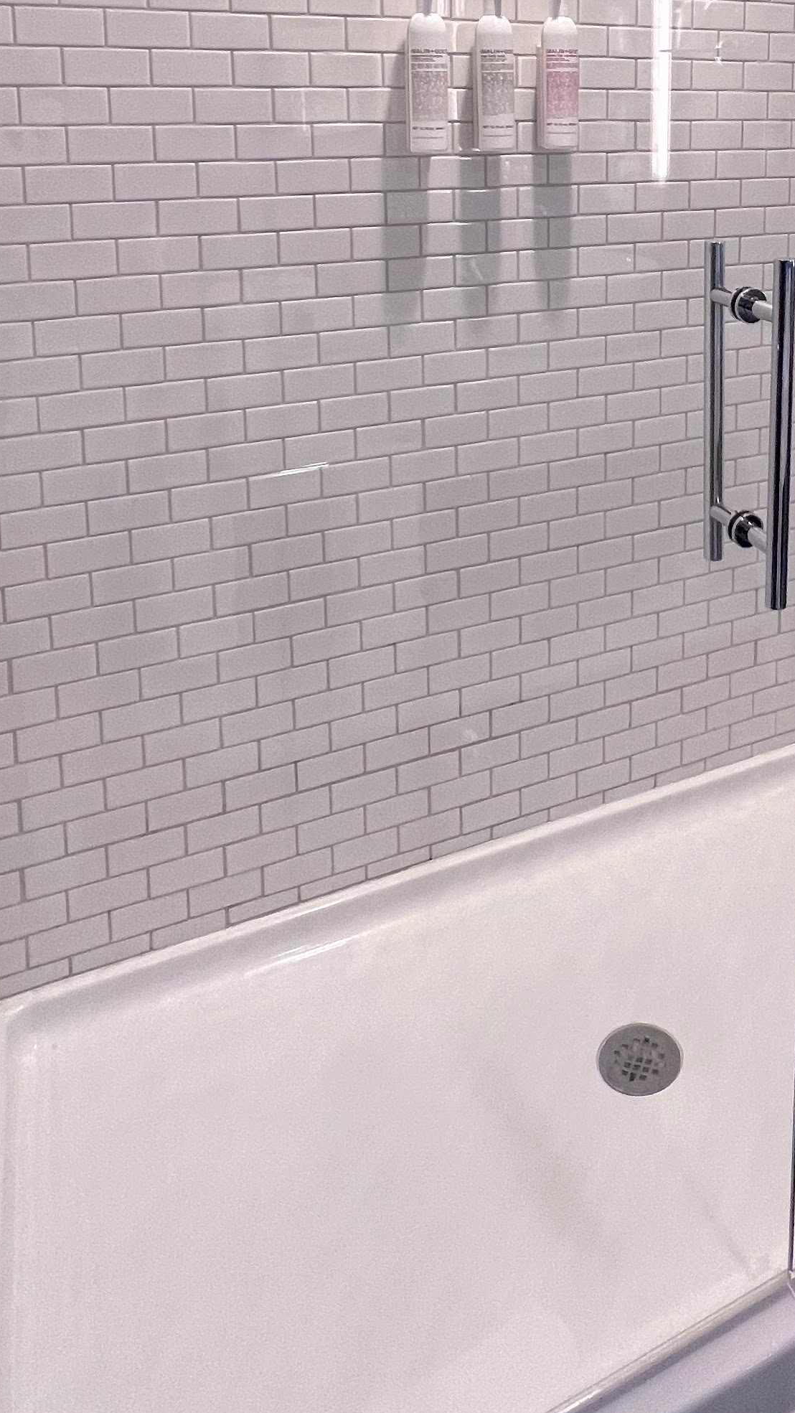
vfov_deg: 59.7
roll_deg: -1.0
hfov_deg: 38.0
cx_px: 685
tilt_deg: -7.7
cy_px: 240
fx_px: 1086
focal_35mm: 29
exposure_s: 1/60
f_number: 1.8
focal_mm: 1.57
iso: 160
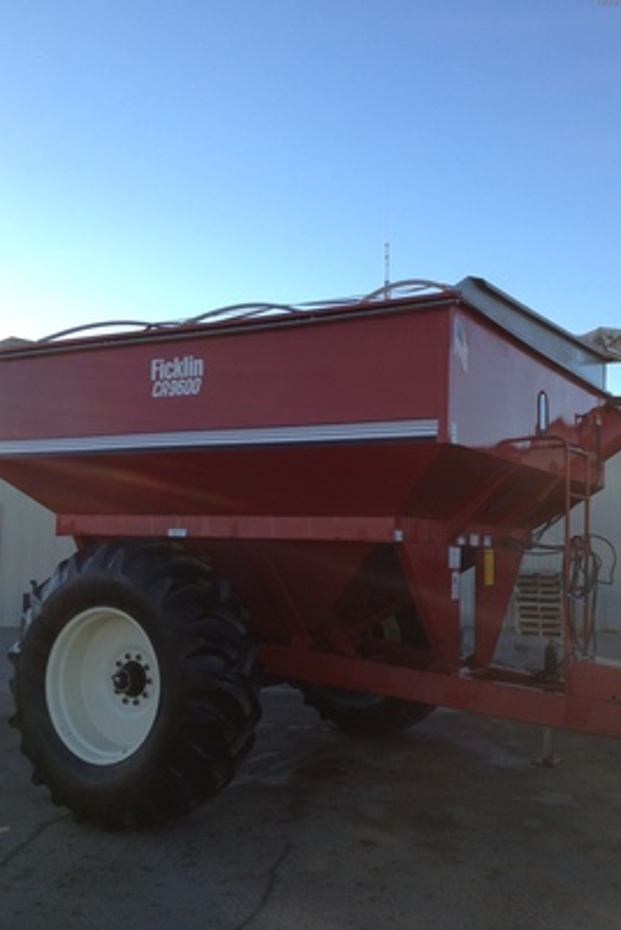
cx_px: 329
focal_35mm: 37
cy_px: 464
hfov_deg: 36.0
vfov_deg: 51.9
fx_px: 956
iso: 50
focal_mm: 4.28
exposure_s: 1/642
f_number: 2.4
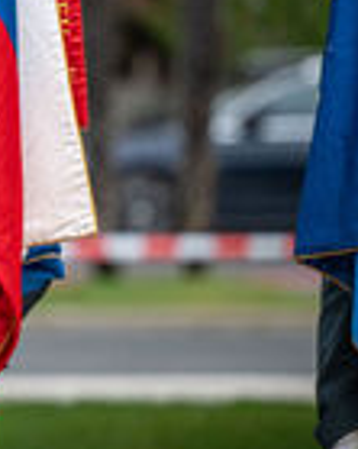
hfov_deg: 3.0
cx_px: -226
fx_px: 6855
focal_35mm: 517
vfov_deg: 3.7
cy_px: 129
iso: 64
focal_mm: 170
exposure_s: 1/400
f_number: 3.2
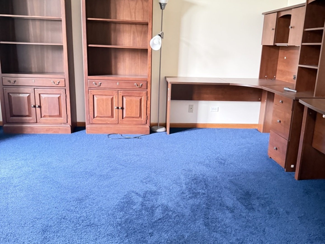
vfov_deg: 56.8
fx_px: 225
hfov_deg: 71.6
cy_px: 122
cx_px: 162
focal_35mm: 24
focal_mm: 6.76
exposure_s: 1/15
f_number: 1.78
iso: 5000
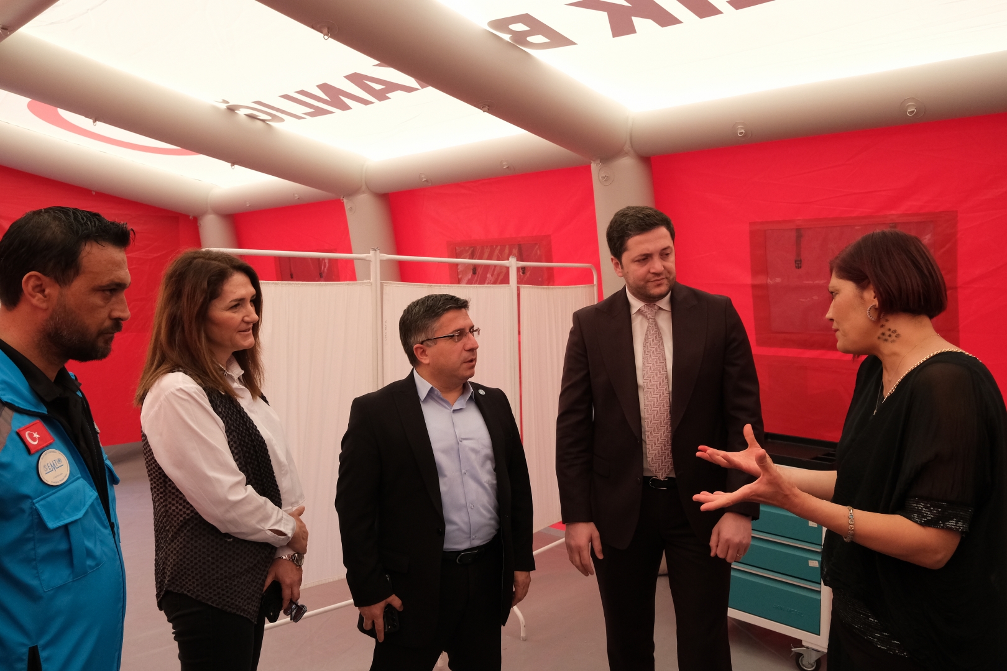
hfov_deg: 61.9
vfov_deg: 43.6
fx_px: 839
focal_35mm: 30
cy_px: 336
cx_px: 504
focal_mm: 20.2
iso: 2500
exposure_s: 1/800
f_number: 5.6
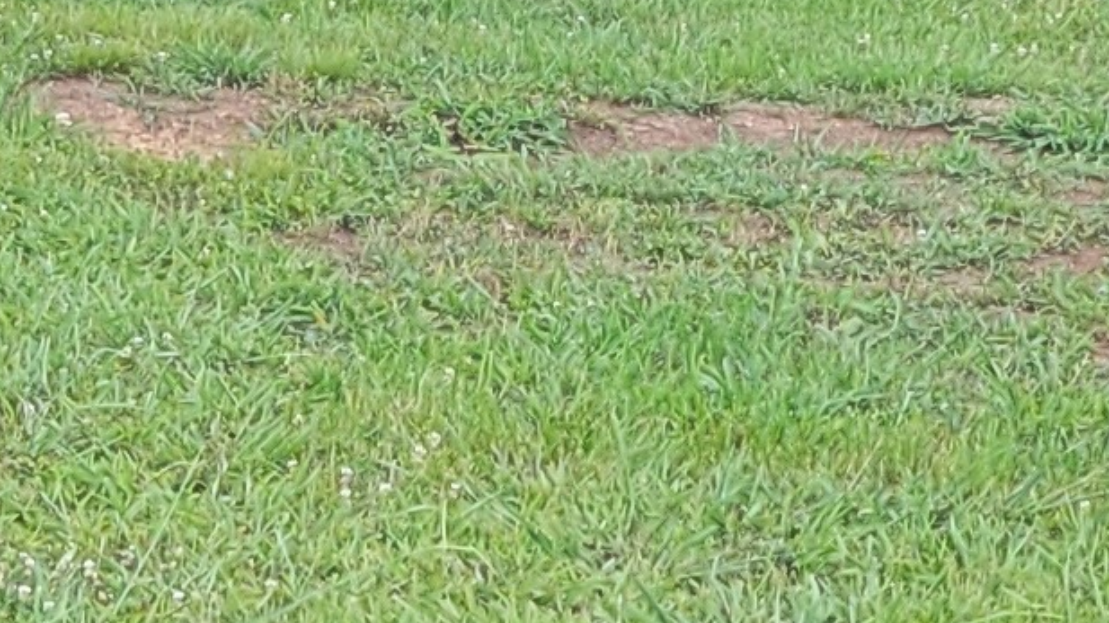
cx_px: -555
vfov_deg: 5.8
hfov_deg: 11.2
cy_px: 2233
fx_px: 5440
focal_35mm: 185
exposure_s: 1/289
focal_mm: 5.4
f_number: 1.8
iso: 40
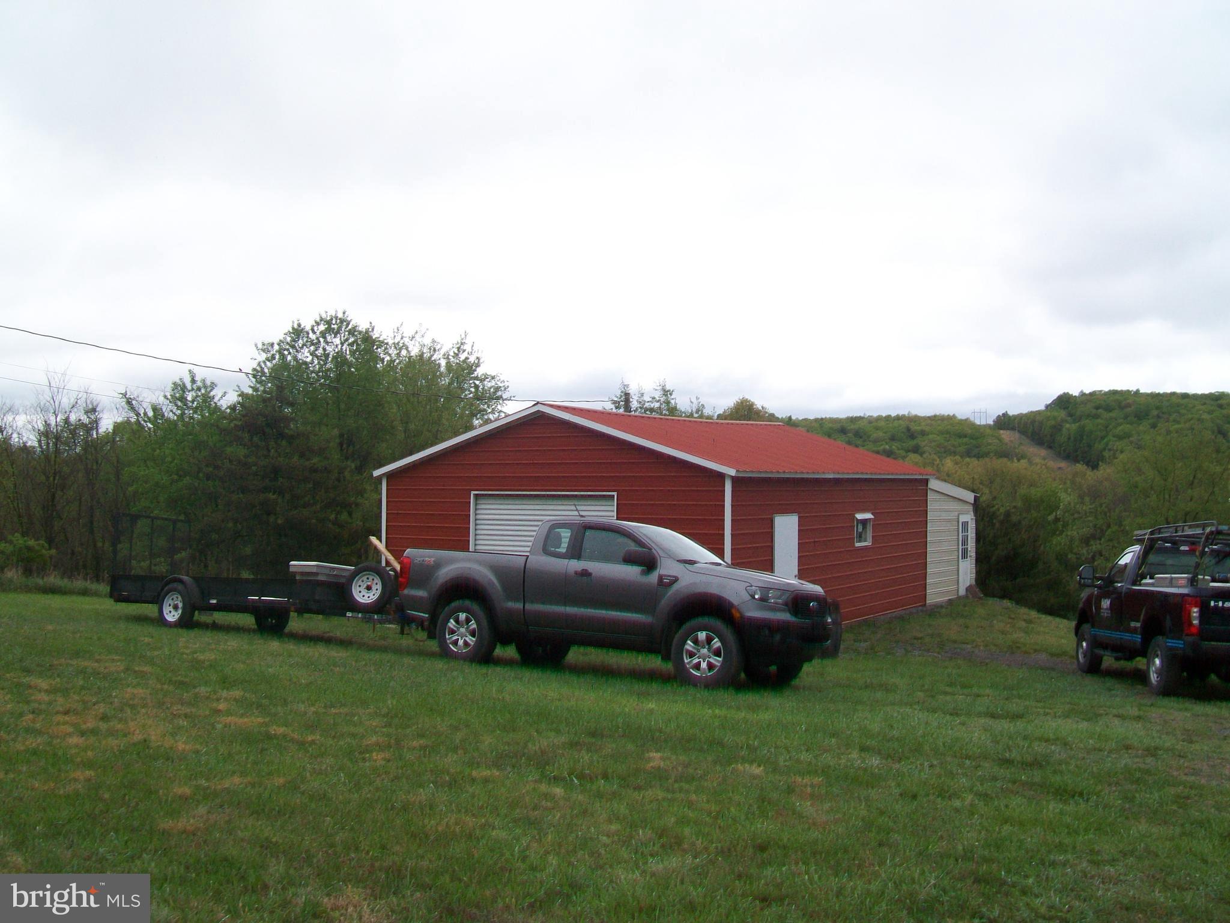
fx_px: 1208
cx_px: 615
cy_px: 462
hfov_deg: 54.0
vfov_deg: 41.8
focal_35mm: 34
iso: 64
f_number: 4.9
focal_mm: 6.1
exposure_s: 1/320
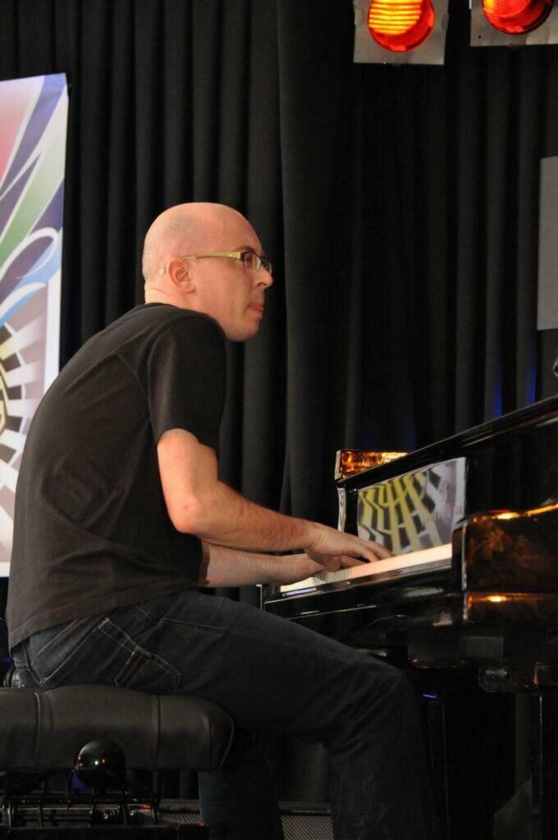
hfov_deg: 13.0
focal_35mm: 105
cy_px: 420
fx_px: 2448
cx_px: 279
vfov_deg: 19.5
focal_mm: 70
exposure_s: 1/125
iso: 2500
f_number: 5
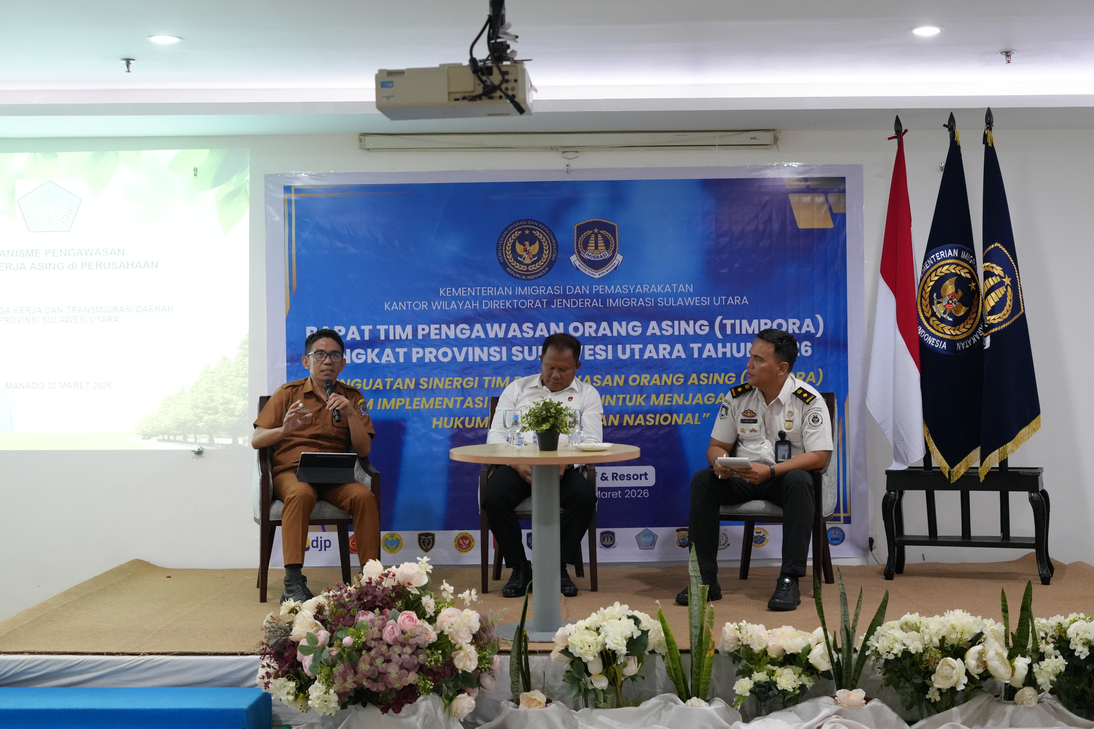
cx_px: 547
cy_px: 364
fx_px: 1519
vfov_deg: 27.0
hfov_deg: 39.6
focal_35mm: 50
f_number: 4
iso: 6400
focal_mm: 50
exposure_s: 1/160
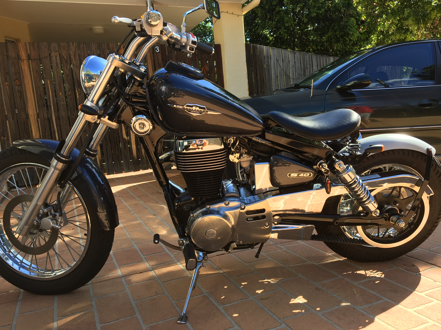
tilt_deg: -6.2
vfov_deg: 48.2
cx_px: 220
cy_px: 165
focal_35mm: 29
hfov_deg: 61.7
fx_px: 369
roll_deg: +5.7
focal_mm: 4.15
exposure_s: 1/319
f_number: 2.2
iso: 25
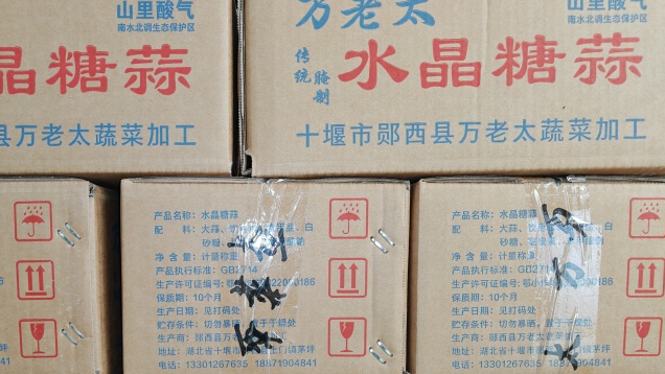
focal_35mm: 37
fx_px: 653
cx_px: 250
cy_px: 279
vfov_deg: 31.5
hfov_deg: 53.4
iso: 320
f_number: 1.6
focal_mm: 7.62
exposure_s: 1/50
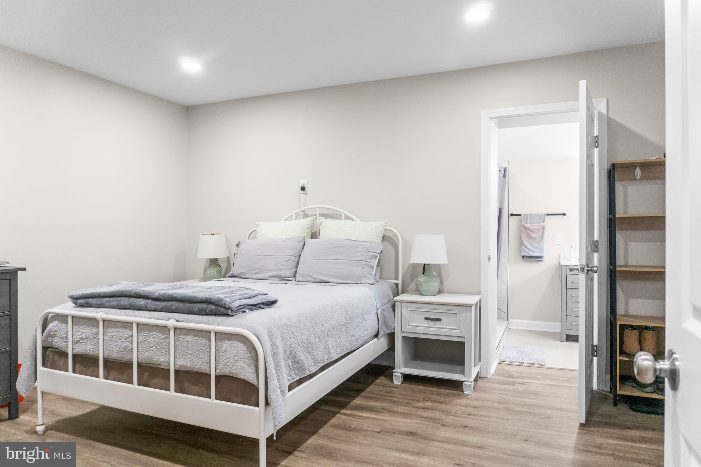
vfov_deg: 53.1
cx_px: 350
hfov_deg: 73.7
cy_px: 234
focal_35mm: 24
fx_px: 467
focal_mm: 16
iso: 640
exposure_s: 1/60
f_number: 4
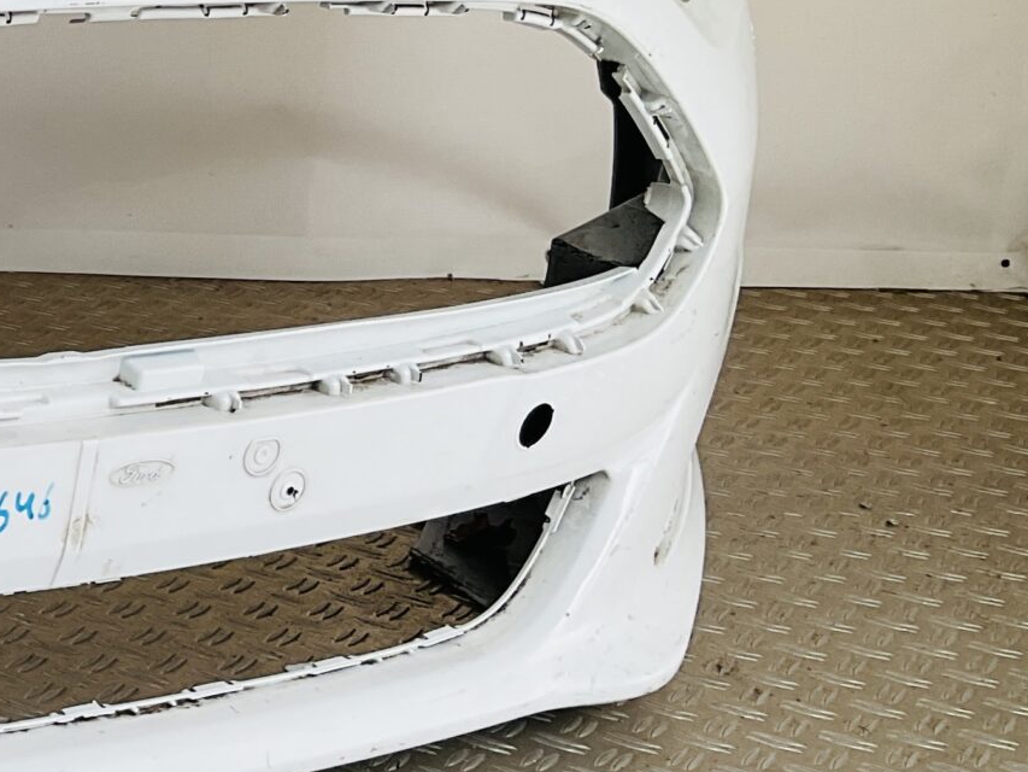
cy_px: 131
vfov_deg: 16.8
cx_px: -419
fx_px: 2584
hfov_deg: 20.0
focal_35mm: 87
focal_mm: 3
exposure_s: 1/473
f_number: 1.8
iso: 16
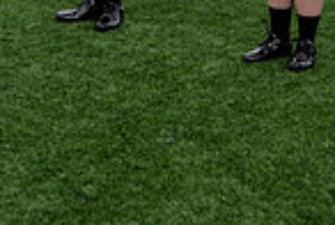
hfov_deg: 15.7
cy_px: -215
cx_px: 303
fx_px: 1203
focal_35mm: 129
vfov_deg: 10.0
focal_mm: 32.5
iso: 160
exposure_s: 1/800
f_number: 4
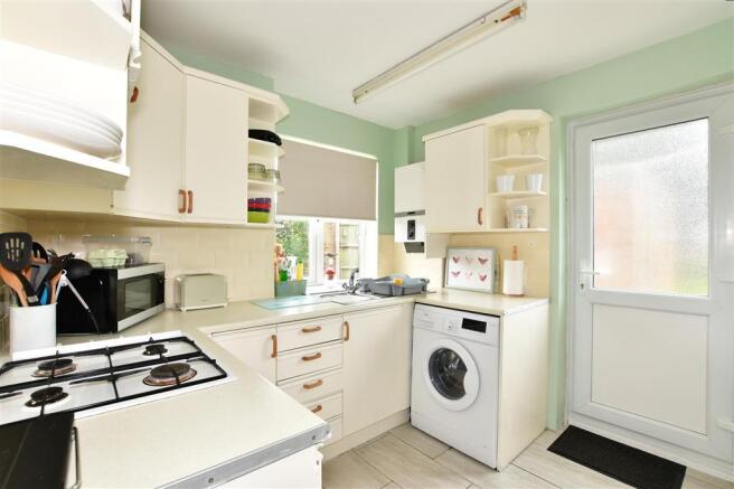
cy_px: 244
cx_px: 367
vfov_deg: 77.3
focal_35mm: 15
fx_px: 306
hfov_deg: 100.4
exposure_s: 1/4
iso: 160
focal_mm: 10
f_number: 7.1
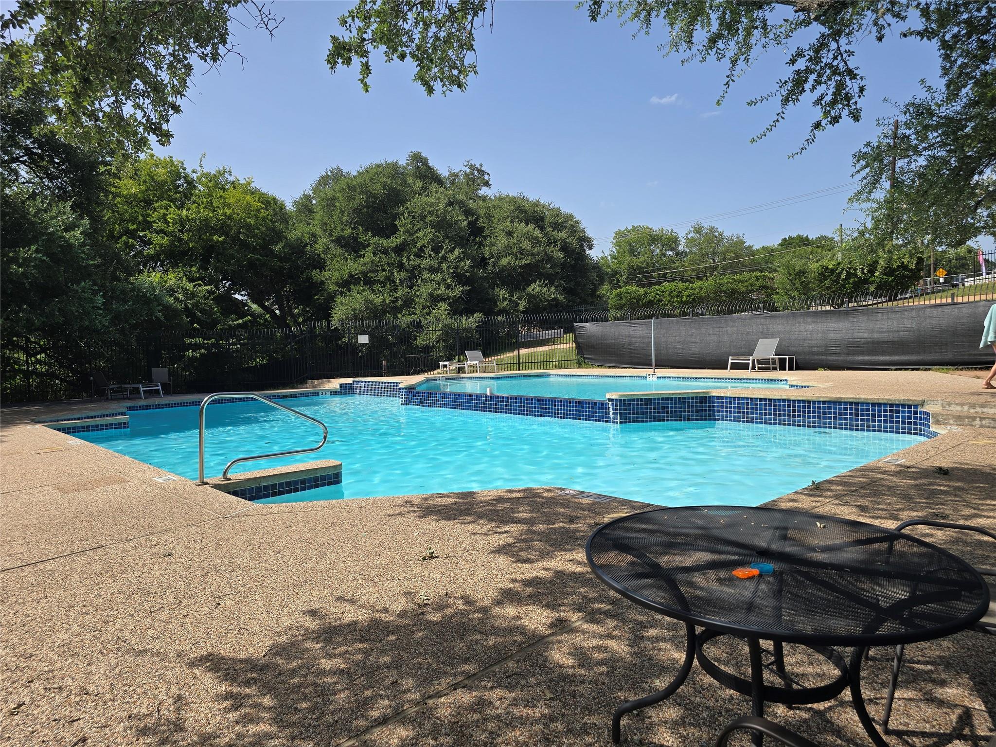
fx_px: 662
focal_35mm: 23
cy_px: 374
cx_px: 498
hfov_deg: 73.9
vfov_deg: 58.9
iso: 12
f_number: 1.7
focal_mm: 6.3
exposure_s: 1/738
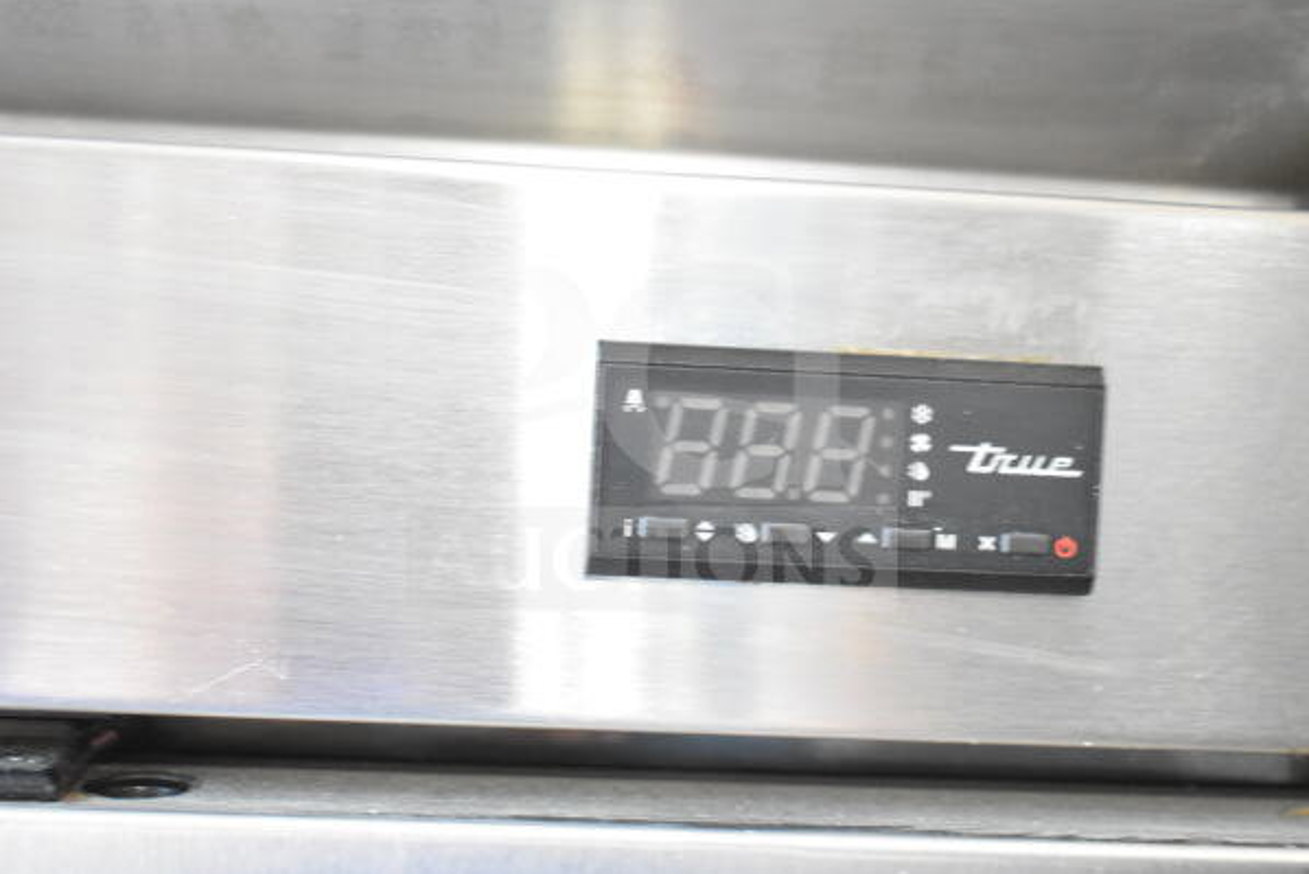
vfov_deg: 27.5
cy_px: 437
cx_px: 650
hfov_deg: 40.3
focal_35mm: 49
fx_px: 1782
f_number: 4.5
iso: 2200
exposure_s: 1/50
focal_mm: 32
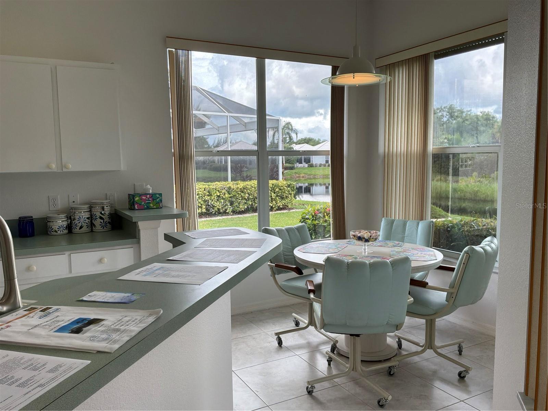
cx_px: 274
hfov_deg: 63.4
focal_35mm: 28
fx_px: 443
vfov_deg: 49.7
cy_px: 206
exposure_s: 1/287
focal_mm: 3
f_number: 1.8
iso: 25
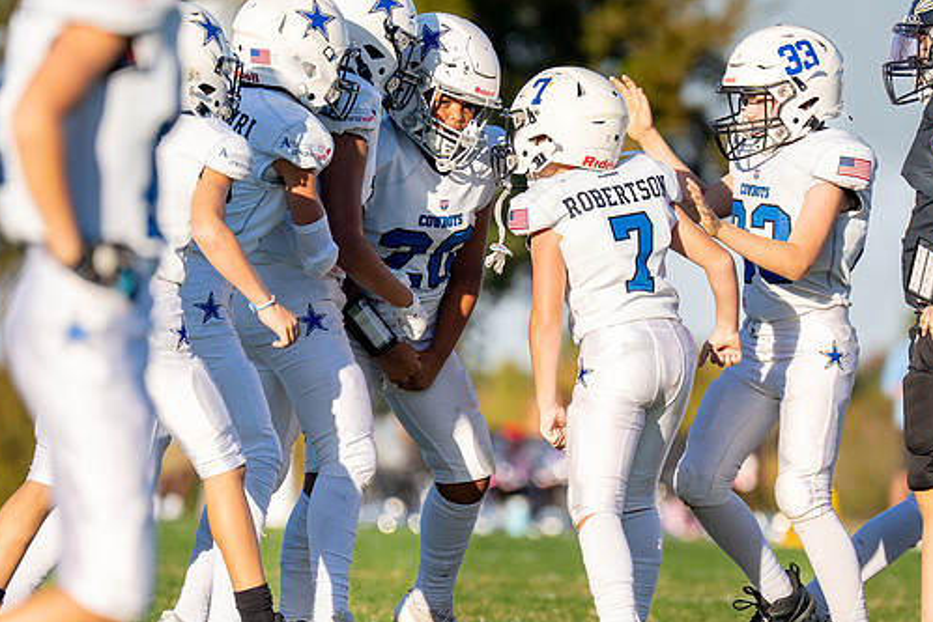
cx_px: 575
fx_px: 12961
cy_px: 316
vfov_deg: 2.8
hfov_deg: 4.1
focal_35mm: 500
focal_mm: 200
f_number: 2.8
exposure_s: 1/4000
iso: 200
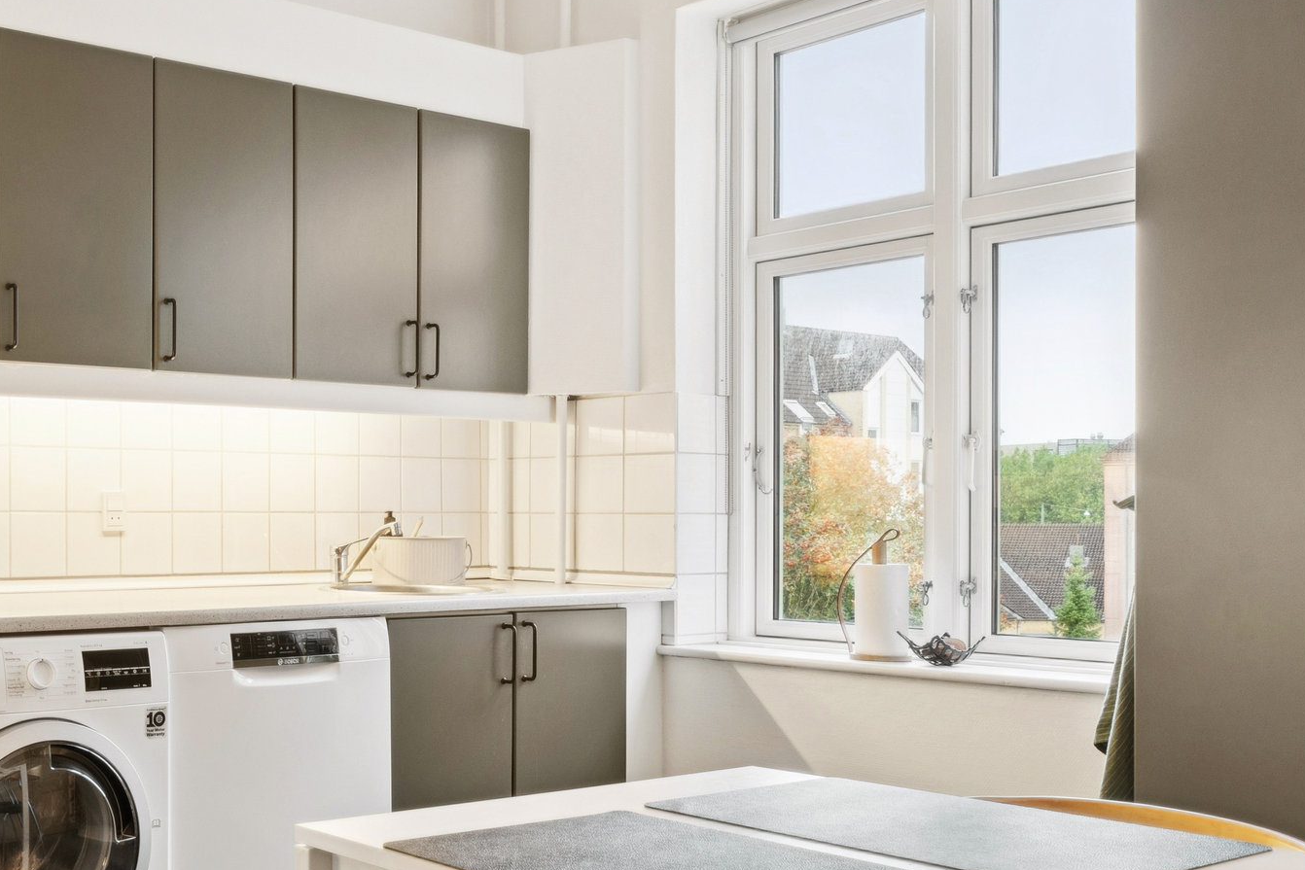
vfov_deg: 34.8
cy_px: 571
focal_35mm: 38
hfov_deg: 44.2
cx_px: 39
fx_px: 1378
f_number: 11
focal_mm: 17
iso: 800
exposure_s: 1/2
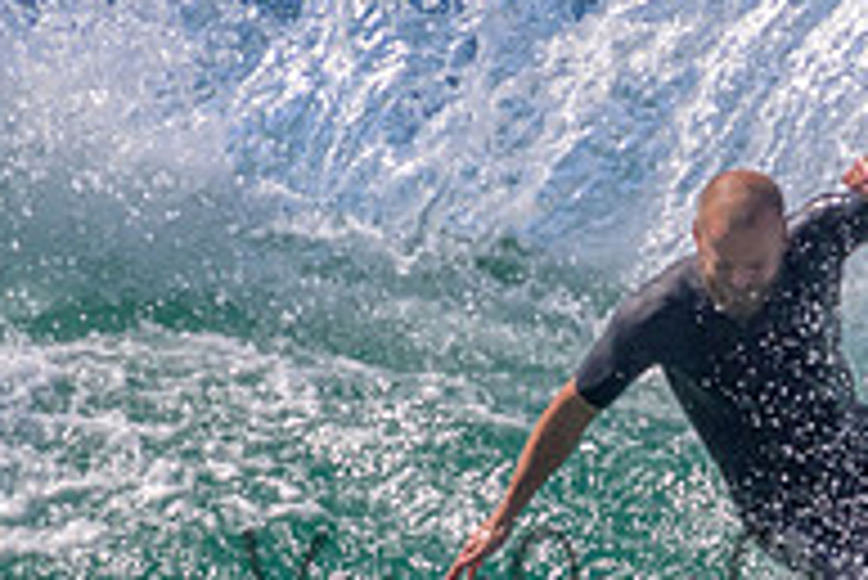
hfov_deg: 0.8
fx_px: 66064
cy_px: 605
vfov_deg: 0.5
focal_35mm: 2738
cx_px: 888
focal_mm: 800
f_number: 11
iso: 1000
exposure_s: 1/1600
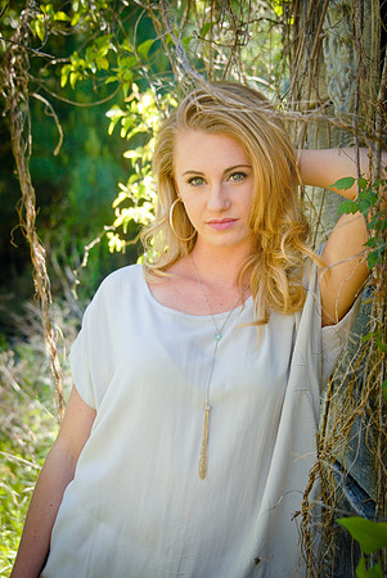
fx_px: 1327
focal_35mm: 82
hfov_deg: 16.6
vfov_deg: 24.6
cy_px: 289
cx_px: 194
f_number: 5.6
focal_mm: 55
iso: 200
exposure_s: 1/125
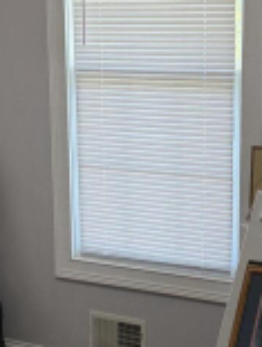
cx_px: 161
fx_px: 1035
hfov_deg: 14.4
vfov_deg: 18.8
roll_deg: -0.3
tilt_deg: -14.9
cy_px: 279
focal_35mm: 103
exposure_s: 1/60
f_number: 1.78
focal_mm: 6.76
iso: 125
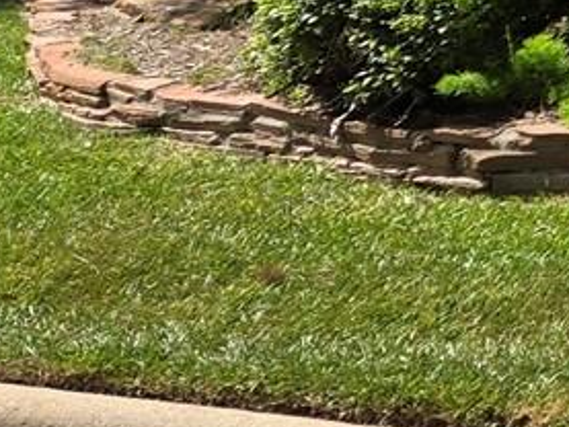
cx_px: 1715
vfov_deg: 8.3
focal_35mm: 170
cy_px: -462
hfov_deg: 9.2
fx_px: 2796
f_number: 1.8
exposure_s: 1/2921
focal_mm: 5.4
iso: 50
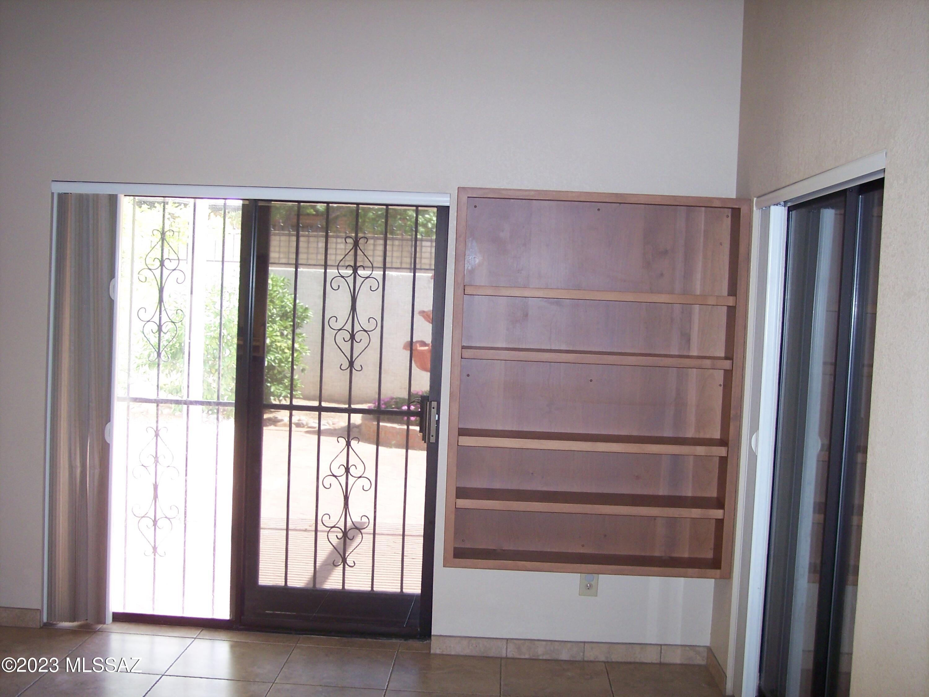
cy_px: 348
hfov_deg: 47.9
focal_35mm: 39
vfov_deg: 36.8
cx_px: 464
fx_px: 1047
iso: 140
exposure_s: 1/60
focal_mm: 8
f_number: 2.8
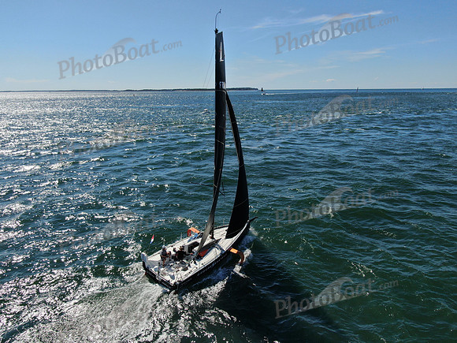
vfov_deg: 56.8
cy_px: 172
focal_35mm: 24
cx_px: 228
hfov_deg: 71.6
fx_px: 317
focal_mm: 4.39
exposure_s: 1/2500
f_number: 2.8
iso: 100
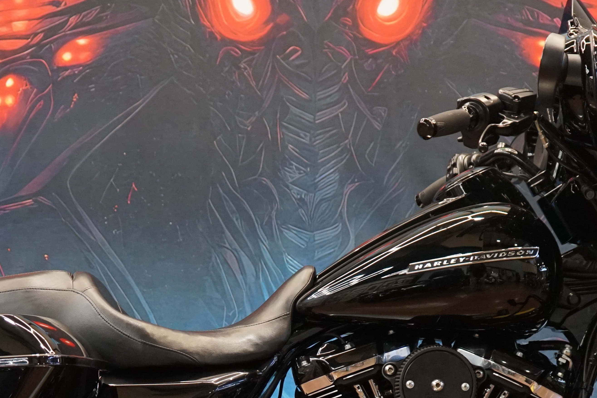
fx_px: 1360
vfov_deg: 16.2
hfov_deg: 24.8
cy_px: 435
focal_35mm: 82
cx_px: 314
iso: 2000
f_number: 4
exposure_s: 1/160
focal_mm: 36
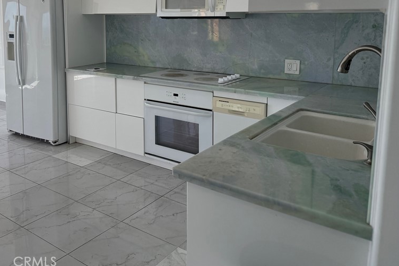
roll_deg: -0.3
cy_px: 65
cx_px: 142
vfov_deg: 37.9
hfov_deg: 55.0
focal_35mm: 34
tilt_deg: -6.9
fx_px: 377
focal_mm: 6.76
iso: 100
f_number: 1.78
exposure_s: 1/955
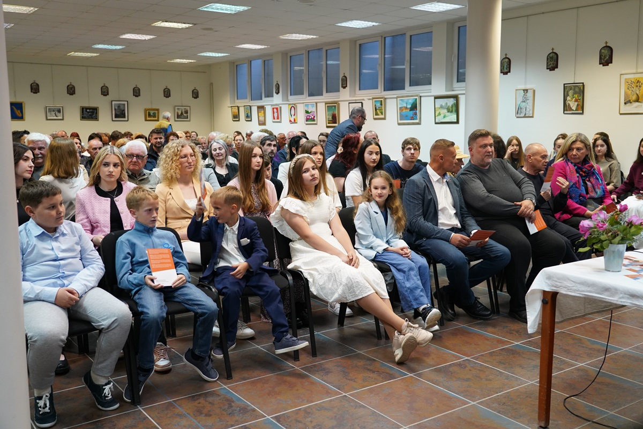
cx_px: 322
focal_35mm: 34
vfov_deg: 38.9
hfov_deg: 55.8
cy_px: 214
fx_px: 607
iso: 2500
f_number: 4
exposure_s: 1/100
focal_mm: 34
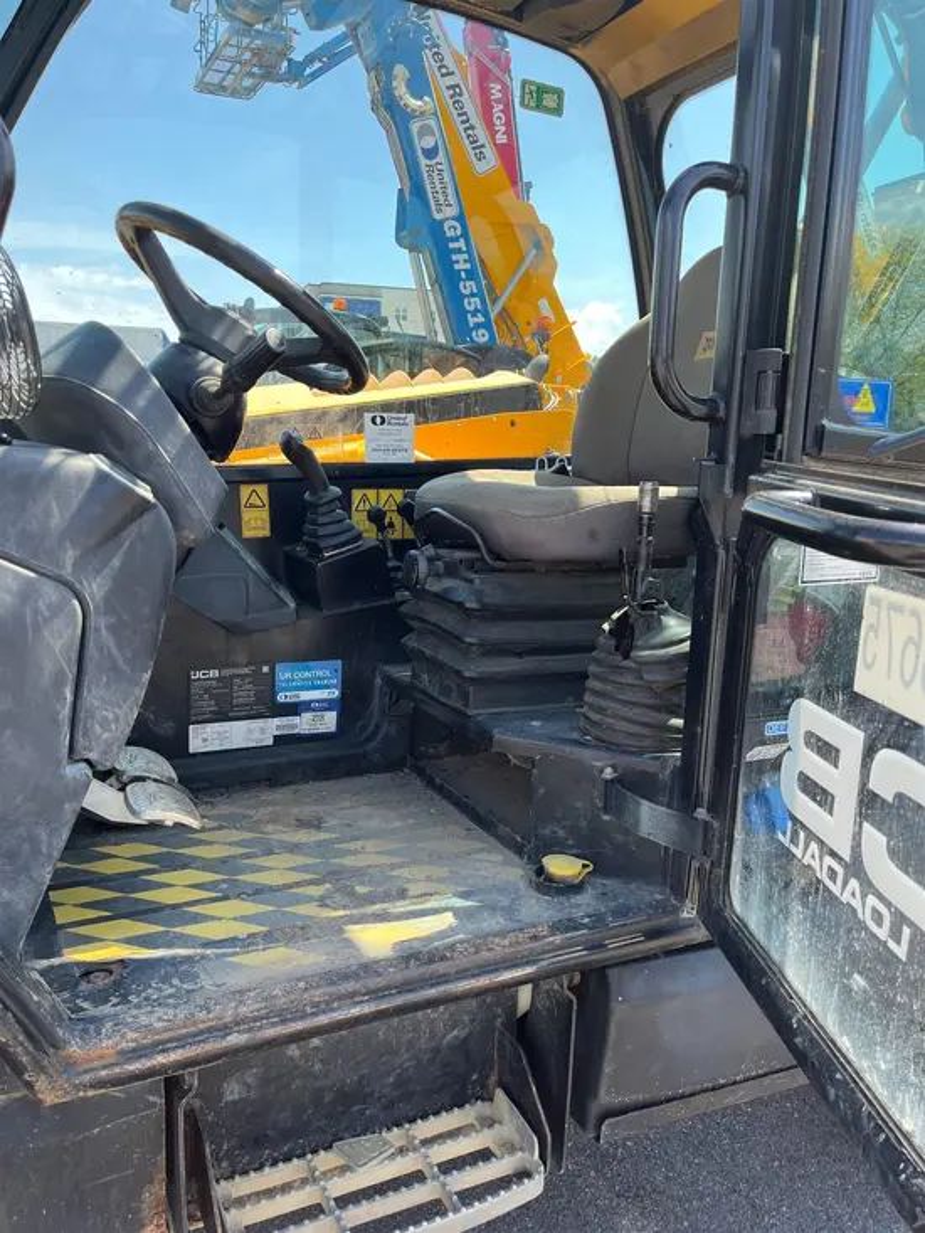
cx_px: 462
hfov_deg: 53.1
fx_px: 926
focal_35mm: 26
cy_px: 616
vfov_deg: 67.3
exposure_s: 1/477
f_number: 1.6
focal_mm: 5.1
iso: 50
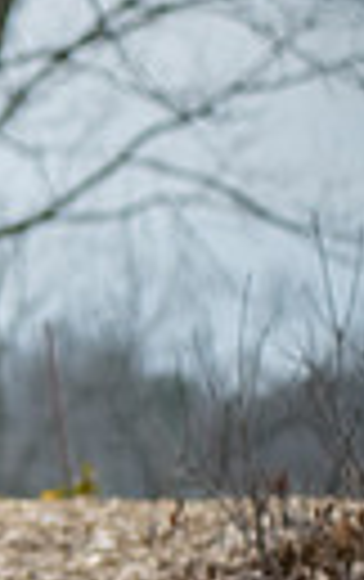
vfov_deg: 5.7
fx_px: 5806
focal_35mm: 367
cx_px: -930
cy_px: 749
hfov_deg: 3.5
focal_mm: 80
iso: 400
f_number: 4.5
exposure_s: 1/1000
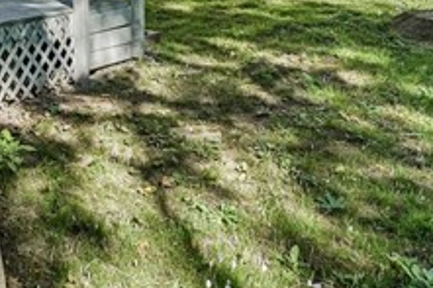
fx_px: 709
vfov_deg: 20.7
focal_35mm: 59
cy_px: -95
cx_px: -22
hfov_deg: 30.9
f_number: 8
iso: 100
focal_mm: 12
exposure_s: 1/100
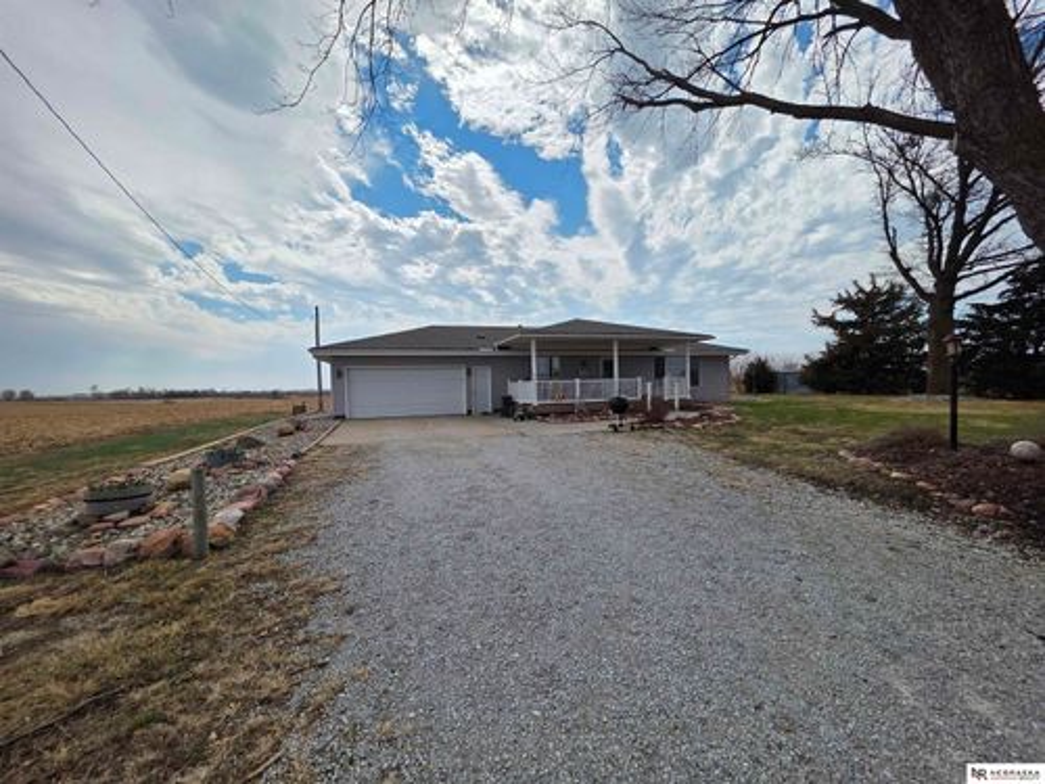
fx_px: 392
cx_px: 522
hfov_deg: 106.2
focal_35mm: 13
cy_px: 392
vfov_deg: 89.9
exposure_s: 1/3953
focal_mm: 2.2
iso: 40
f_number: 1.9
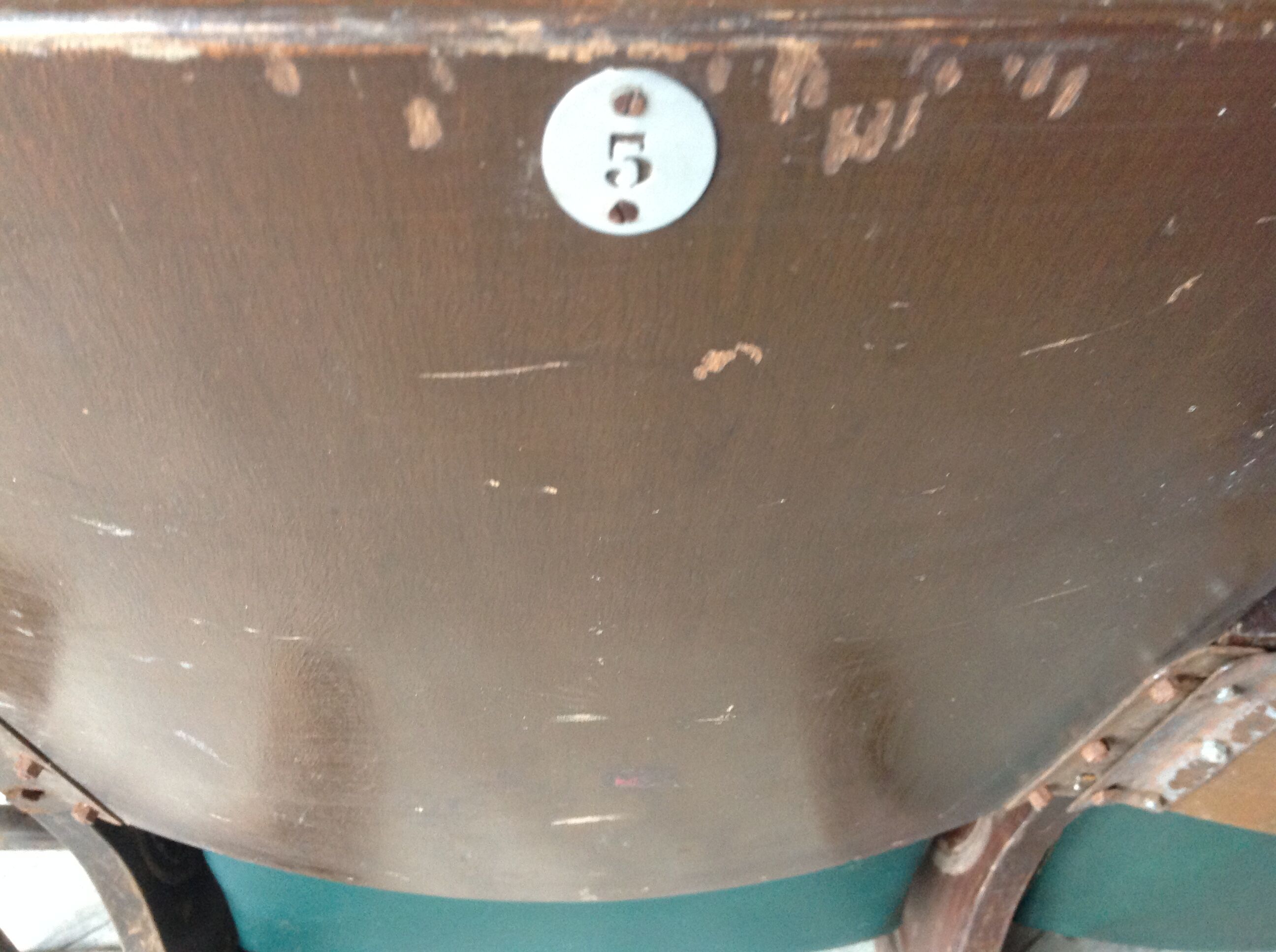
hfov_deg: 52.7
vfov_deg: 40.6
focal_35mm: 35
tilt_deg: -38.7
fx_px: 1288
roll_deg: -1.9
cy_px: 476
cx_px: 638
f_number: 2.4
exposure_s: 1/15
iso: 250
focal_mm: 4.28
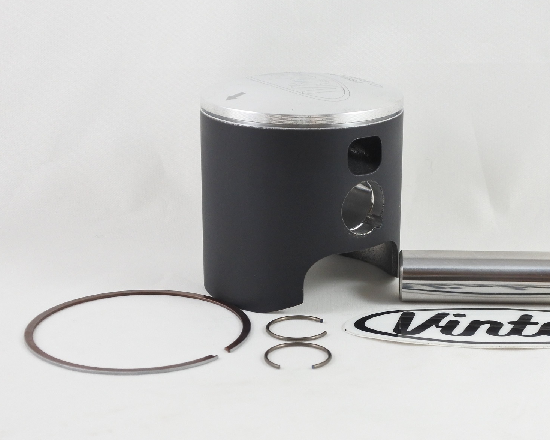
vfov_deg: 31.4
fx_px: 781
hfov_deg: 38.7
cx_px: 325
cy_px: 221
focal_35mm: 48
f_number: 4.2
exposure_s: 1/125
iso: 560
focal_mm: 15.7
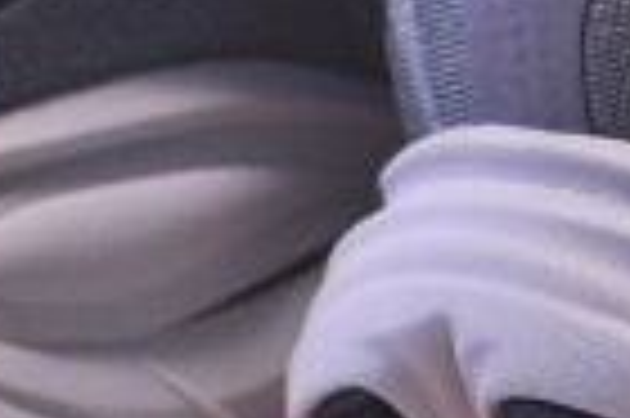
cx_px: 724
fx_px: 7499
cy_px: -416
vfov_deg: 3.2
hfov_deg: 4.8
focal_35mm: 429
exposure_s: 1/320
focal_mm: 50
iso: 250
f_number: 2.5
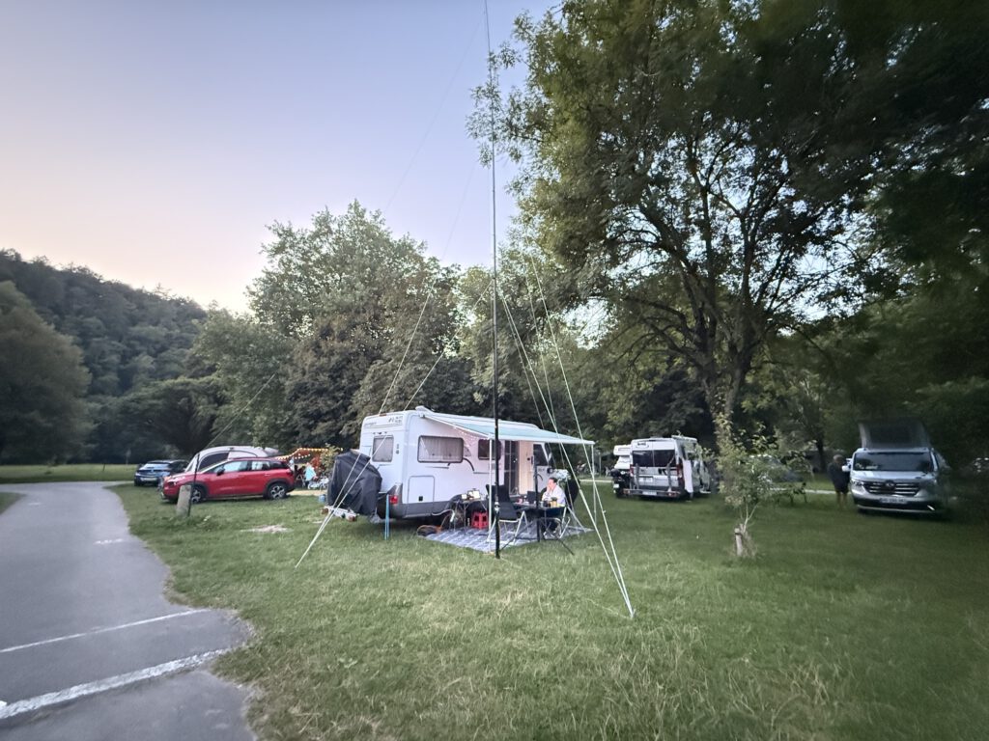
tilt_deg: +12.4
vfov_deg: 85.7
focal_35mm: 14
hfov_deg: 102.1
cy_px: 370
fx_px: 400
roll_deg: +0.2
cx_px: 494
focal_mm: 2.22
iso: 2500
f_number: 2.2
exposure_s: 1/24
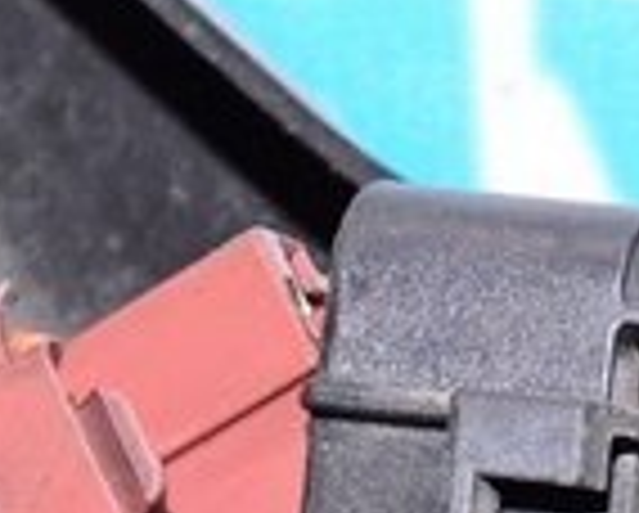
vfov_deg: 6.8
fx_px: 4022
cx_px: 1260
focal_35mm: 212
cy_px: 1366
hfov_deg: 8.6
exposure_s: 1/160
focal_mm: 21
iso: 1600
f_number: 8
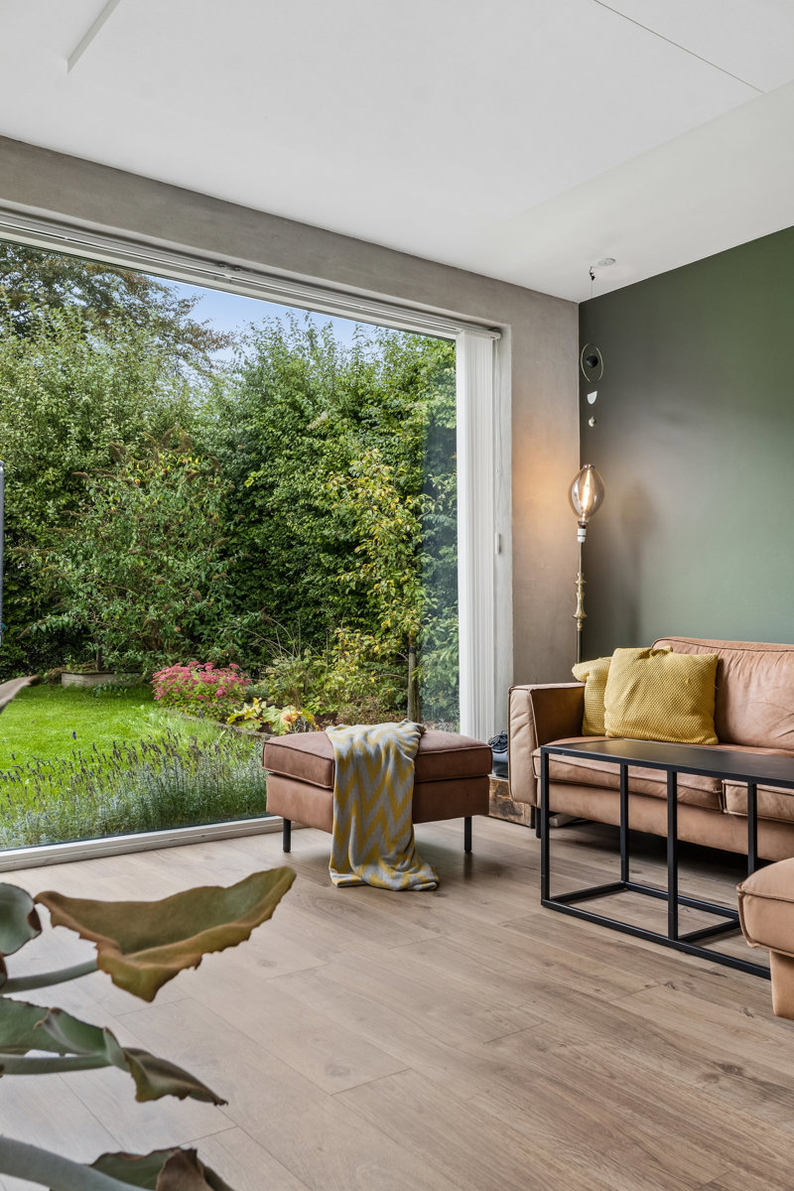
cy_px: 596
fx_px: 968
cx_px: 397
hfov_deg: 44.6
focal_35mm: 29
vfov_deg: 63.2
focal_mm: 19.5
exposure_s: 1/5
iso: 200
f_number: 8
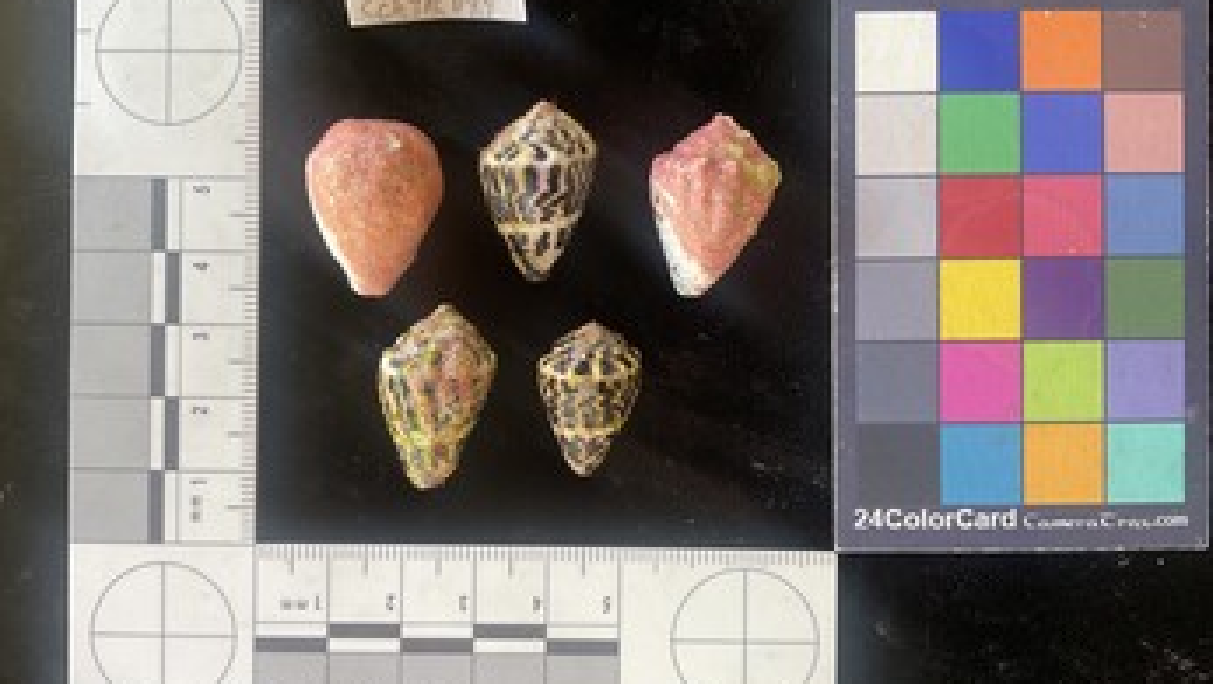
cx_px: 606
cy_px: 353
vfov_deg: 36.7
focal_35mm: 32
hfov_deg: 61.0
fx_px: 1030
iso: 40
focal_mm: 3
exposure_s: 1/60
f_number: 1.8
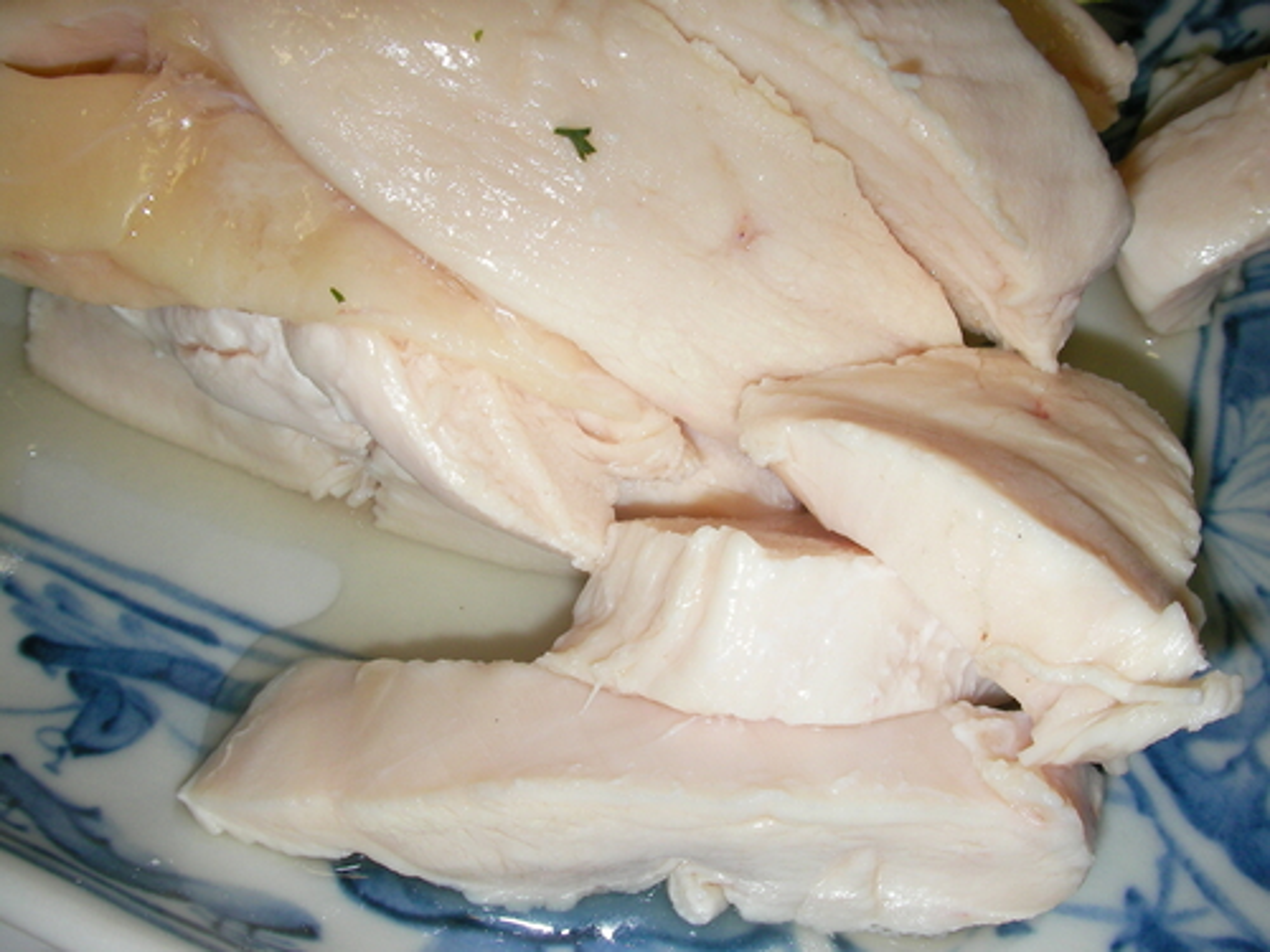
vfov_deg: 35.1
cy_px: 476
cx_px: 635
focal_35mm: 41
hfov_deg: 45.8
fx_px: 1504
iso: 100
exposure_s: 1/30
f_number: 5.6
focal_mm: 6.3
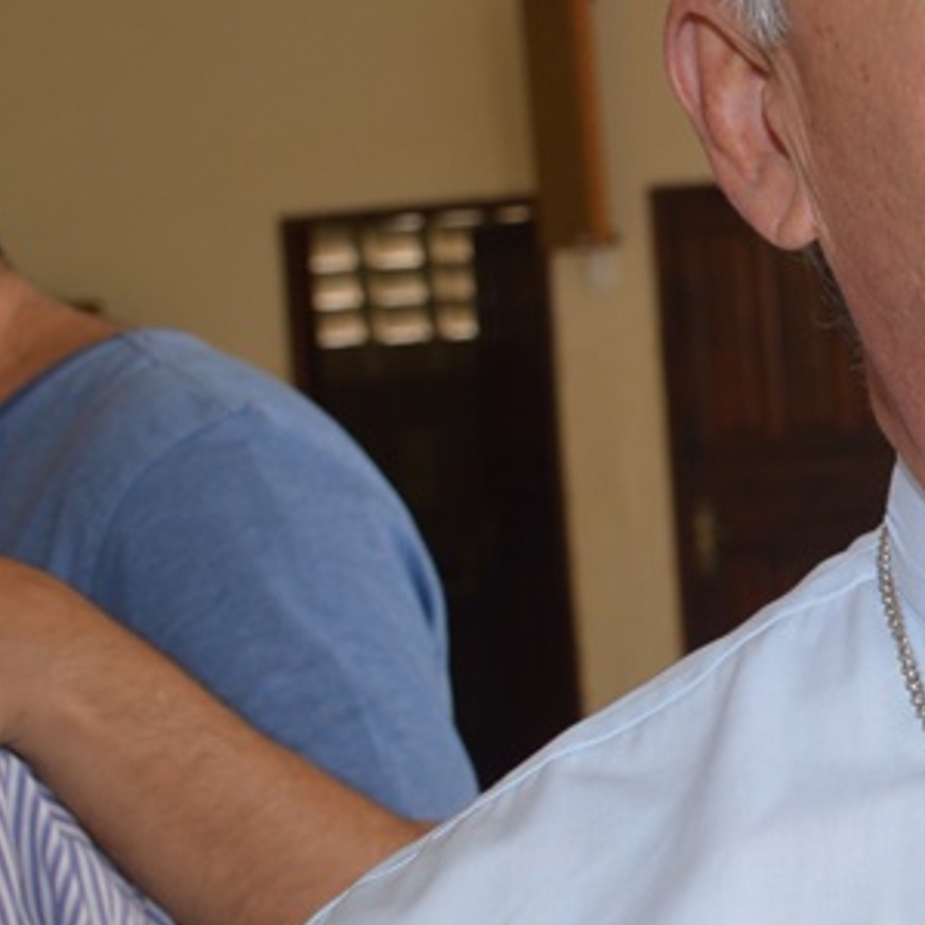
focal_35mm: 87
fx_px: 2630
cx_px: 1215
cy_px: 385
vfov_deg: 19.9
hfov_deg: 18.5
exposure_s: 1/80
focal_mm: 20
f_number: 4.5
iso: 280
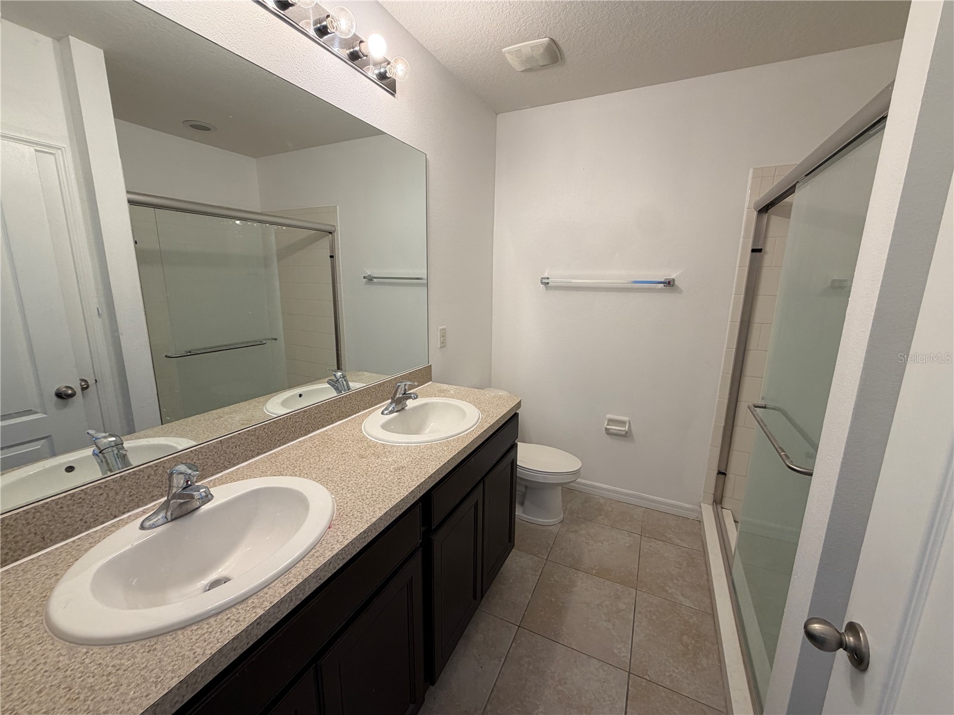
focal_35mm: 14
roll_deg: -0.4
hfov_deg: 102.1
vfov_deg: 85.7
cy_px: 358
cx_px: 477
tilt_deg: -11.5
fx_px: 386
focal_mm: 2.22
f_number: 2.2
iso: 100
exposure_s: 1/120
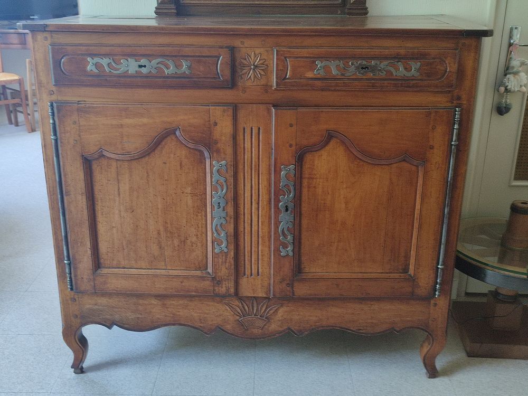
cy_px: 198
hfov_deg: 71.6
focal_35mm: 24
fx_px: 366
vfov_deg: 56.8
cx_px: 264
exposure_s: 1/20
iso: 535
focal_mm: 5.89
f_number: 1.89
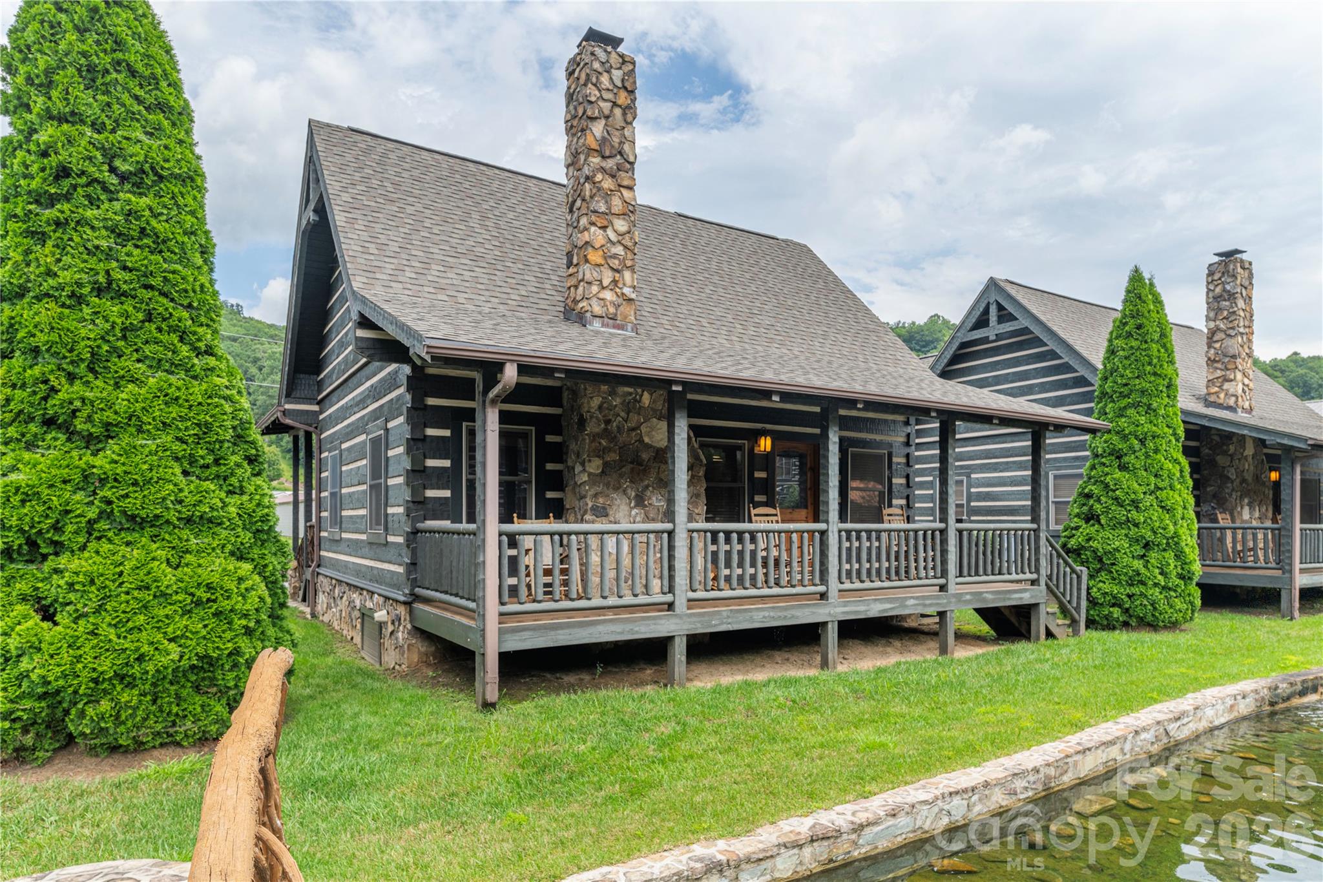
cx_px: 662
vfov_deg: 61.9
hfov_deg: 84.0
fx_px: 735
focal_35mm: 20
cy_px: 441
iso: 320
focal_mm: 20
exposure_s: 1/800
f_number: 8
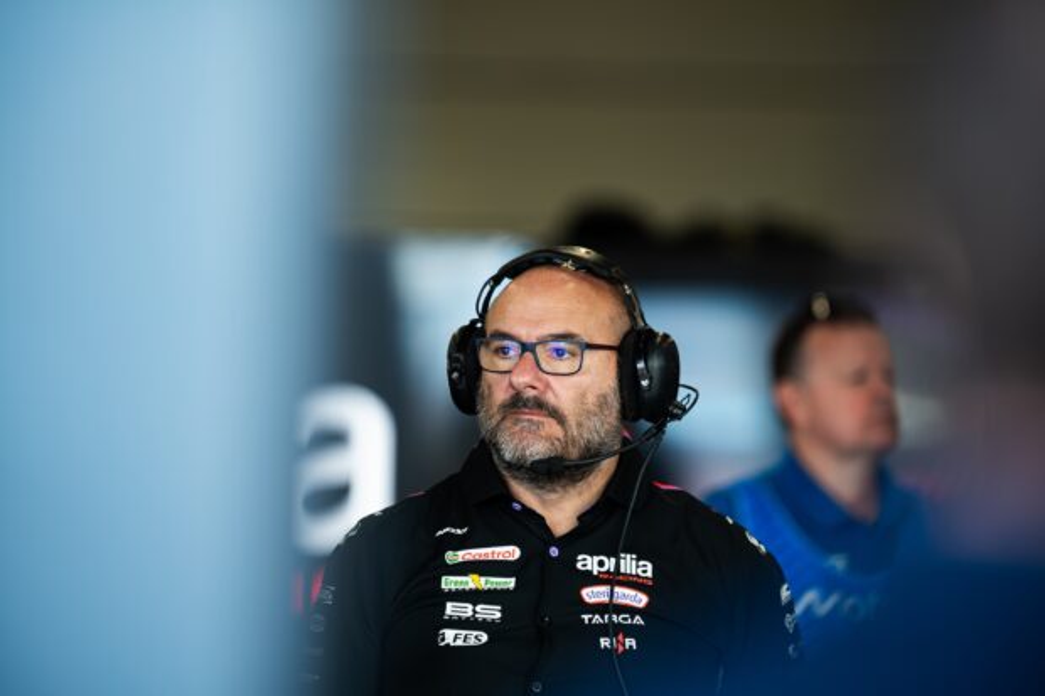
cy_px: 348
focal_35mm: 200
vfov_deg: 6.9
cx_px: 522
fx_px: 5804
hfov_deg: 10.3
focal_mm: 200
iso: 640
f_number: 2
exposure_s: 1/320
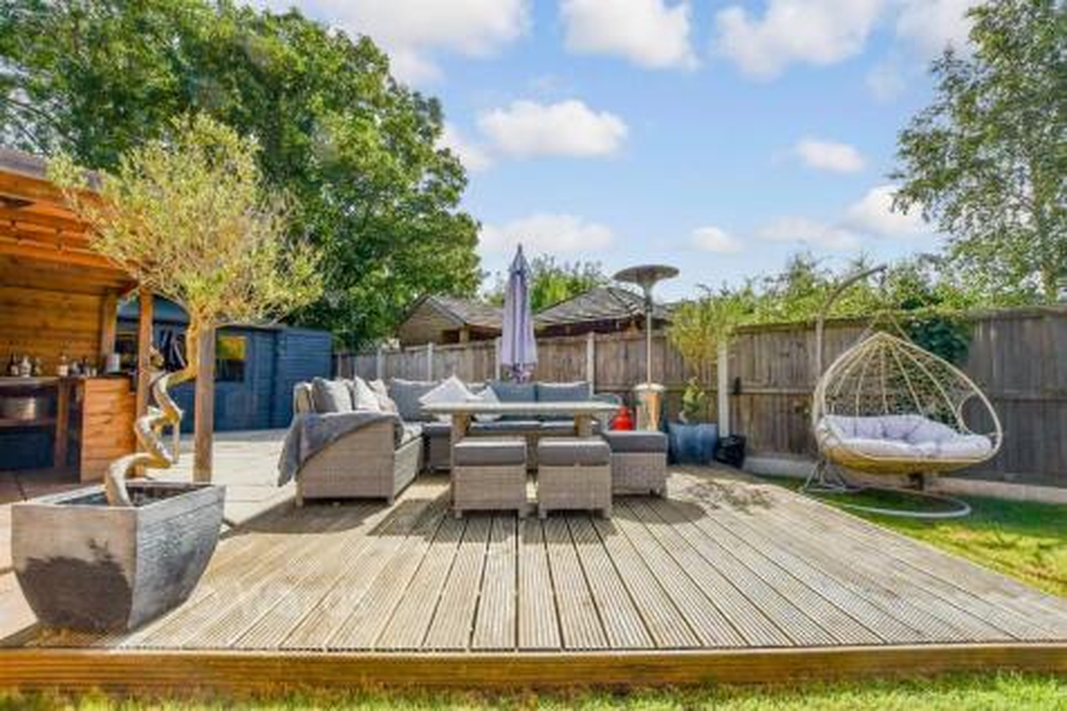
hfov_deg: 100.4
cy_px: 356
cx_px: 534
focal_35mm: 15
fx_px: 444
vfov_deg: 77.3
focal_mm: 10
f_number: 9
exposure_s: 1/1000
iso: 320
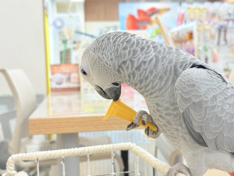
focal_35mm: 52
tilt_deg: -1.7
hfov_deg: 36.8
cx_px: 117
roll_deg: +2.3
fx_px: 352
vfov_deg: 28.0
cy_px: 88
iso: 50
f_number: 1.6
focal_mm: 5.96
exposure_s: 1/50
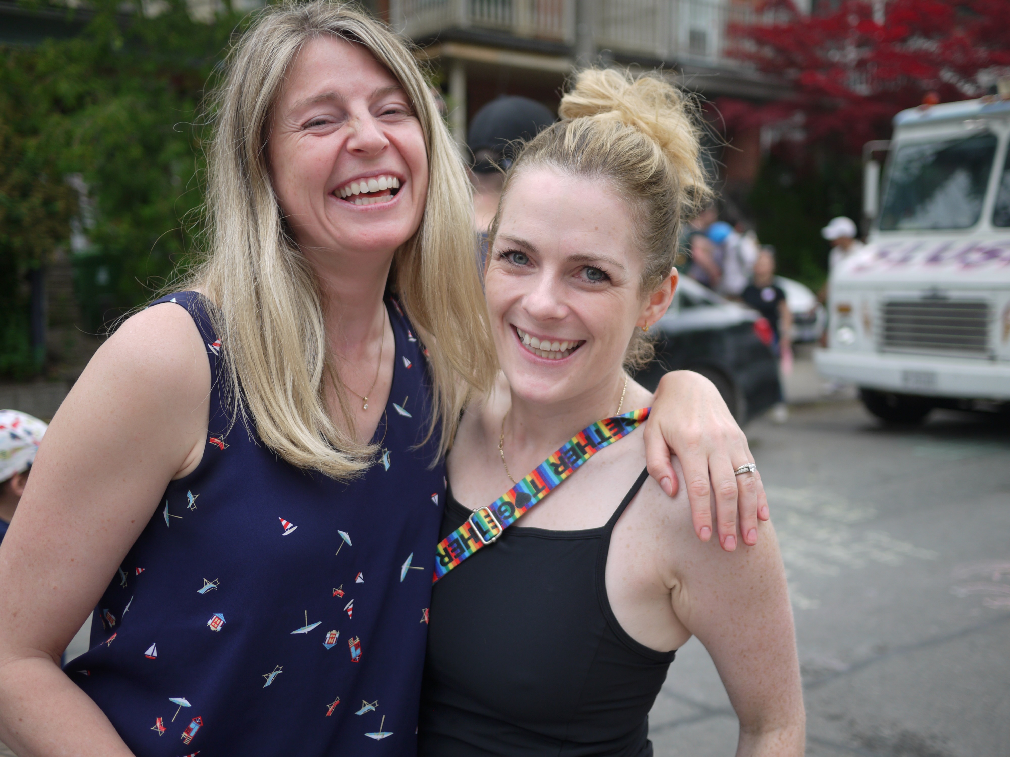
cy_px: 378
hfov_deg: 46.8
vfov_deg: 36.0
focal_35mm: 40
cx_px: 505
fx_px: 1167
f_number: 1.8
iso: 100
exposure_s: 1/800
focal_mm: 20
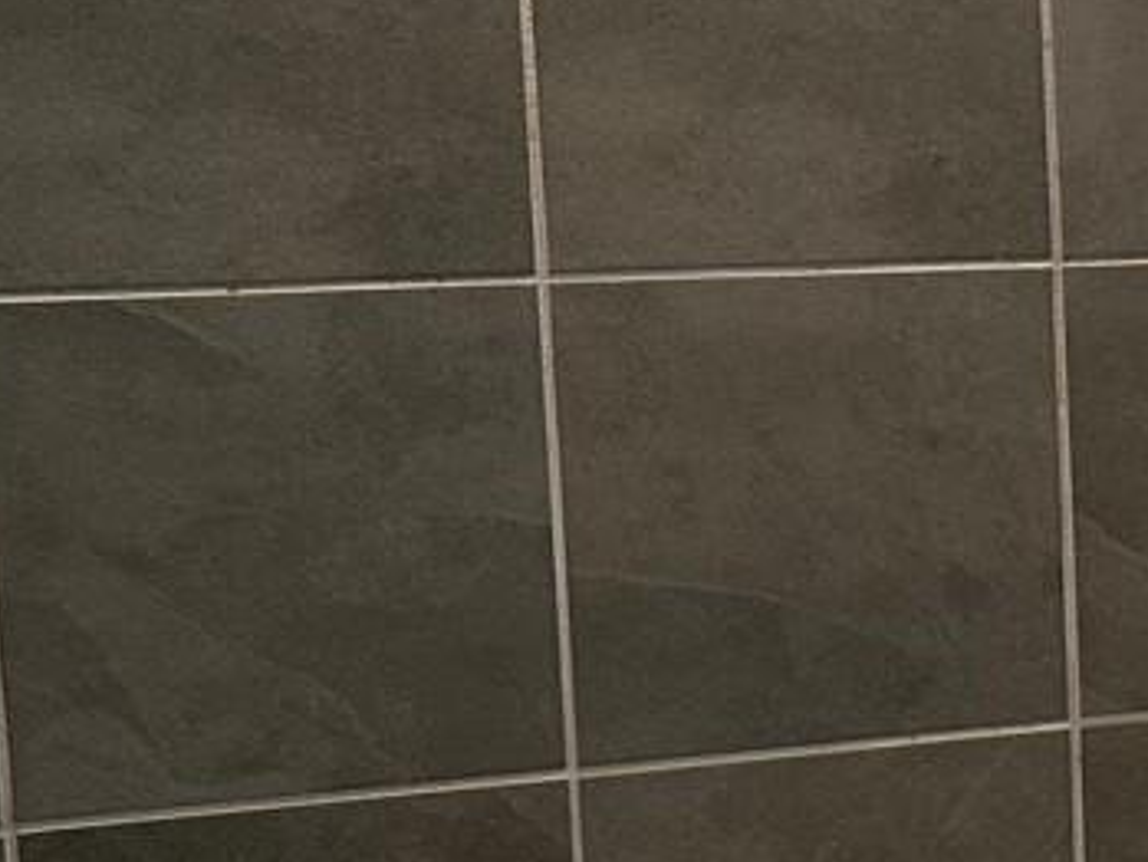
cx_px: 2016
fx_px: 3649
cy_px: 582
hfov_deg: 15.5
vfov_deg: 13.4
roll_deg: -0.3
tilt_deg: -9.4
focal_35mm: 110
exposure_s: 1/60
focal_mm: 6.86
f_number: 1.78
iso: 160
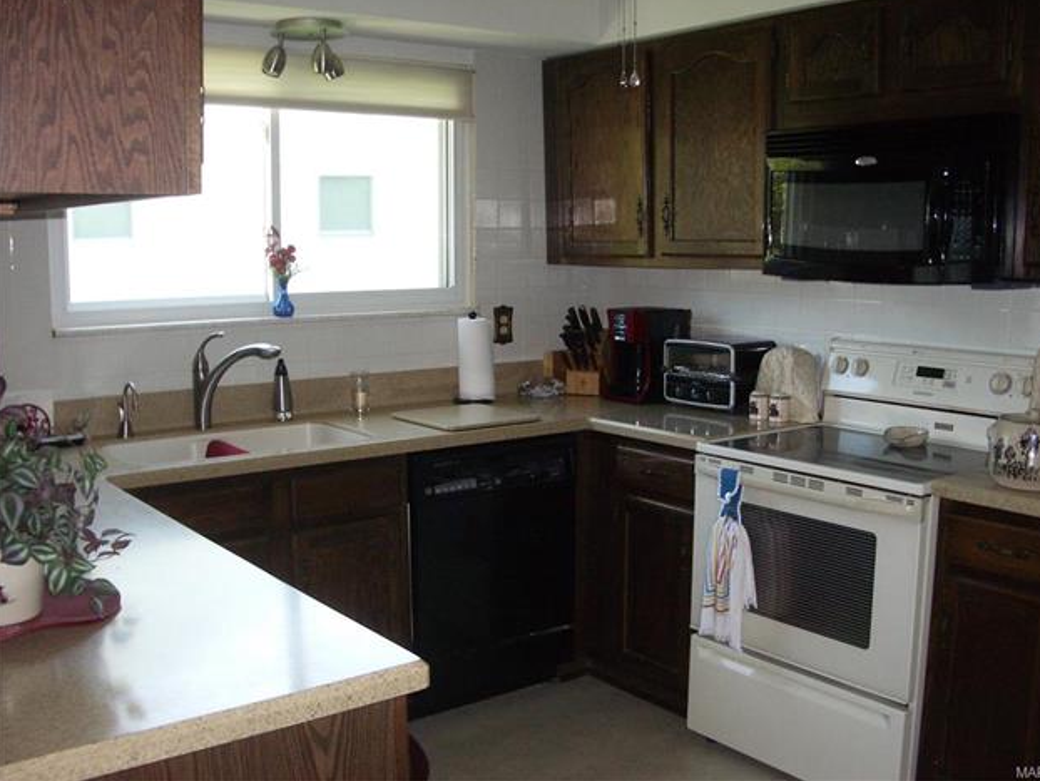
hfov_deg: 51.3
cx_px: 530
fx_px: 1082
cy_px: 381
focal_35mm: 36
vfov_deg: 39.7
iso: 200
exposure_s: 1/60
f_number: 2.6
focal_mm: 5.8
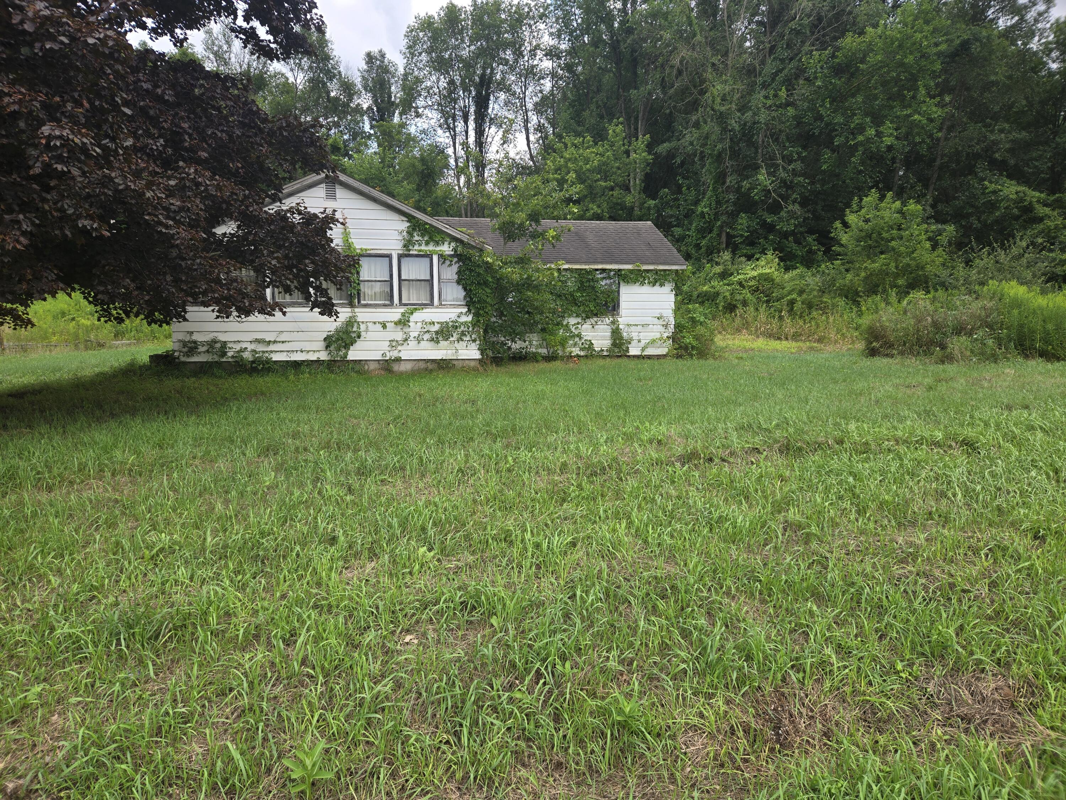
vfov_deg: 58.9
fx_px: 708
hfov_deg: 73.9
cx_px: 533
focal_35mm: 23
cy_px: 400
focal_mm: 5.4
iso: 25
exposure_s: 1/417
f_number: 1.8
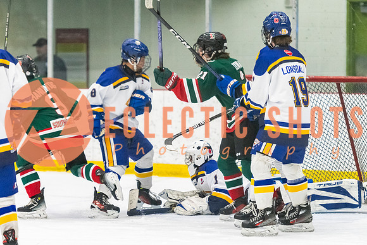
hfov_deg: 8.8
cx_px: 196
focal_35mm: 233
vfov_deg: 5.9
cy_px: 186
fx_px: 2377
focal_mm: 140
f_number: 2.8
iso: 4000
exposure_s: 1/800
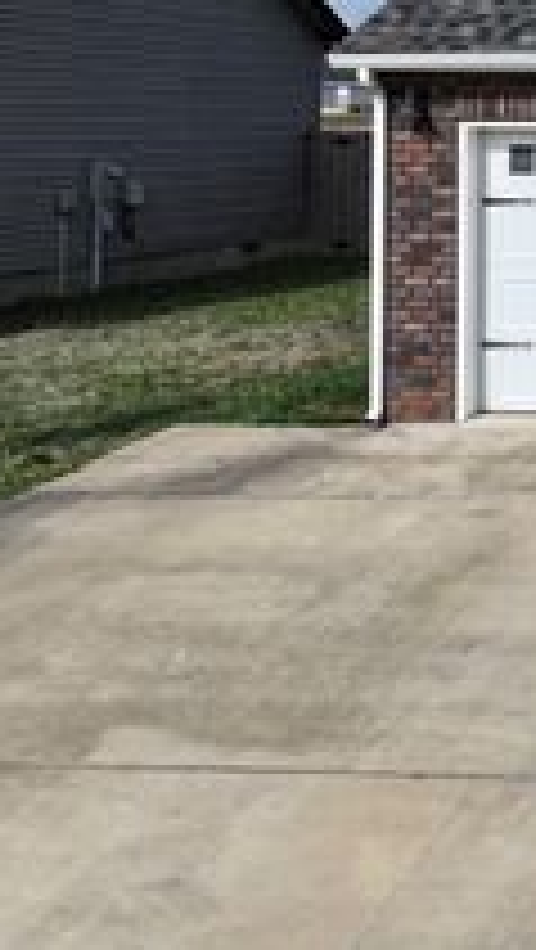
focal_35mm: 62
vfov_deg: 32.4
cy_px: 119
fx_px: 1563
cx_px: 1054
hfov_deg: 15.7
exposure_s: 1/2500
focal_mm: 12.29
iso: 100
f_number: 2.8
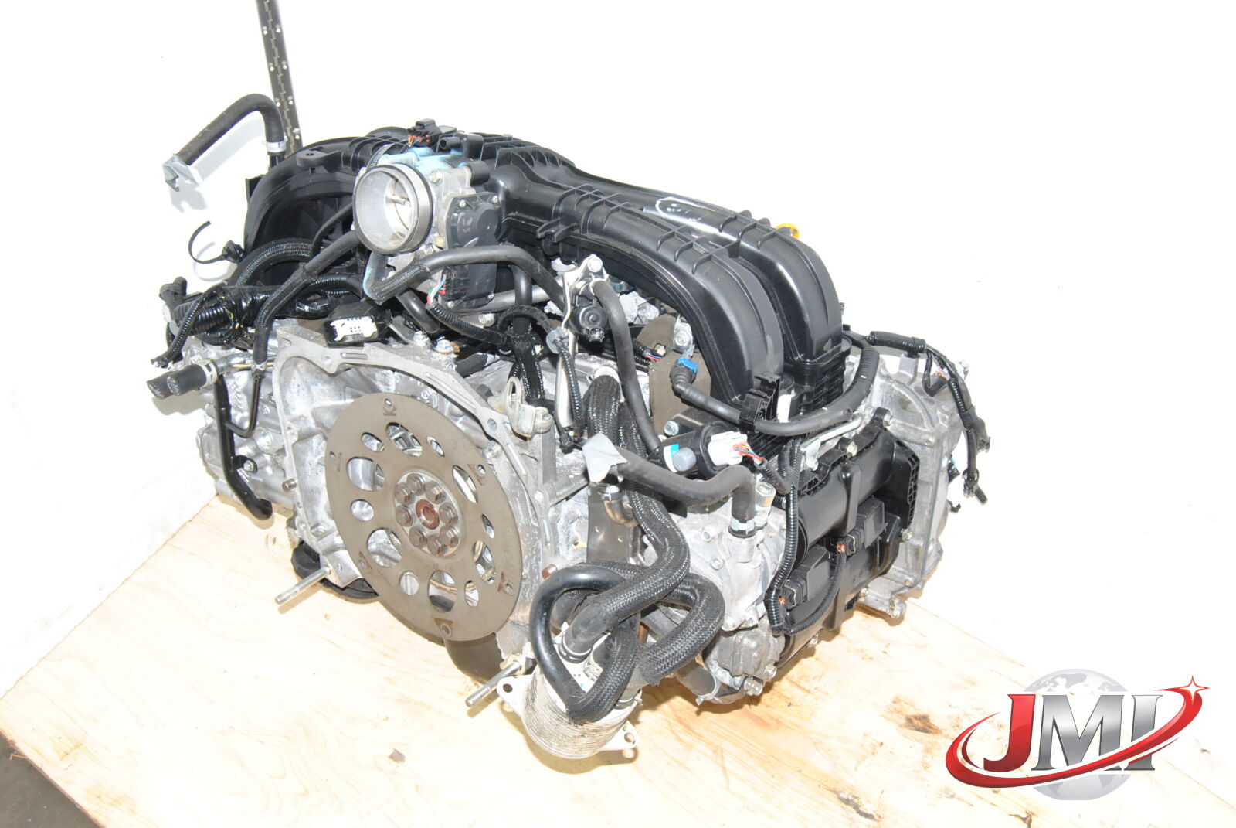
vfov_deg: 34.3
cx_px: 618
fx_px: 1341
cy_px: 414
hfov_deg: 49.5
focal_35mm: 39
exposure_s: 1/200
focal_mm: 26
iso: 800
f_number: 8
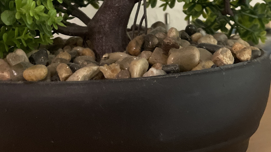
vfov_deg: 17.9
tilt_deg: +3.8
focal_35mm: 62
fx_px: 445
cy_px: -54
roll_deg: +1.6
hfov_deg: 33.3
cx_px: 196
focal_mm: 4.2
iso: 640
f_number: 1.6
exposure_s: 1/40
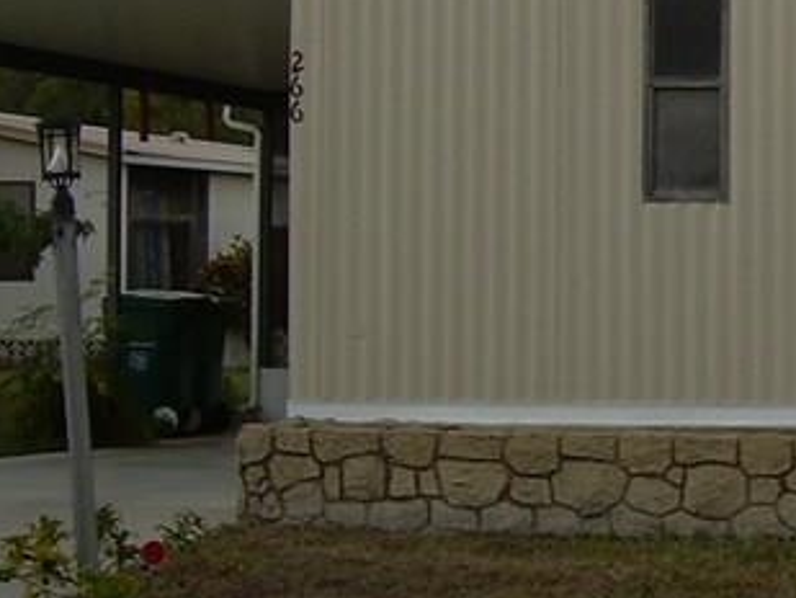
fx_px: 2899
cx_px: 1025
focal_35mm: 126
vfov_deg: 11.8
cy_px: 191
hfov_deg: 15.0
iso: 50
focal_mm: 6.3
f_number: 2.8
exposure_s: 1/30
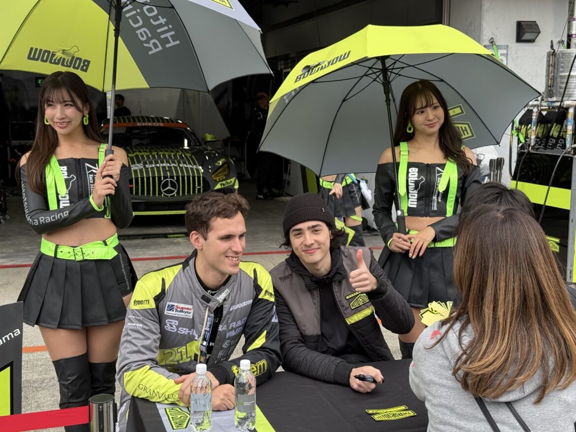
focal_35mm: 48
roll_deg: -0.7
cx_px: 288
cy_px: 216
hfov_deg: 39.6
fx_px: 799
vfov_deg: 30.3
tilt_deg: -7.8
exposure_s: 1/578
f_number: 1.78
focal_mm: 6.76
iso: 100
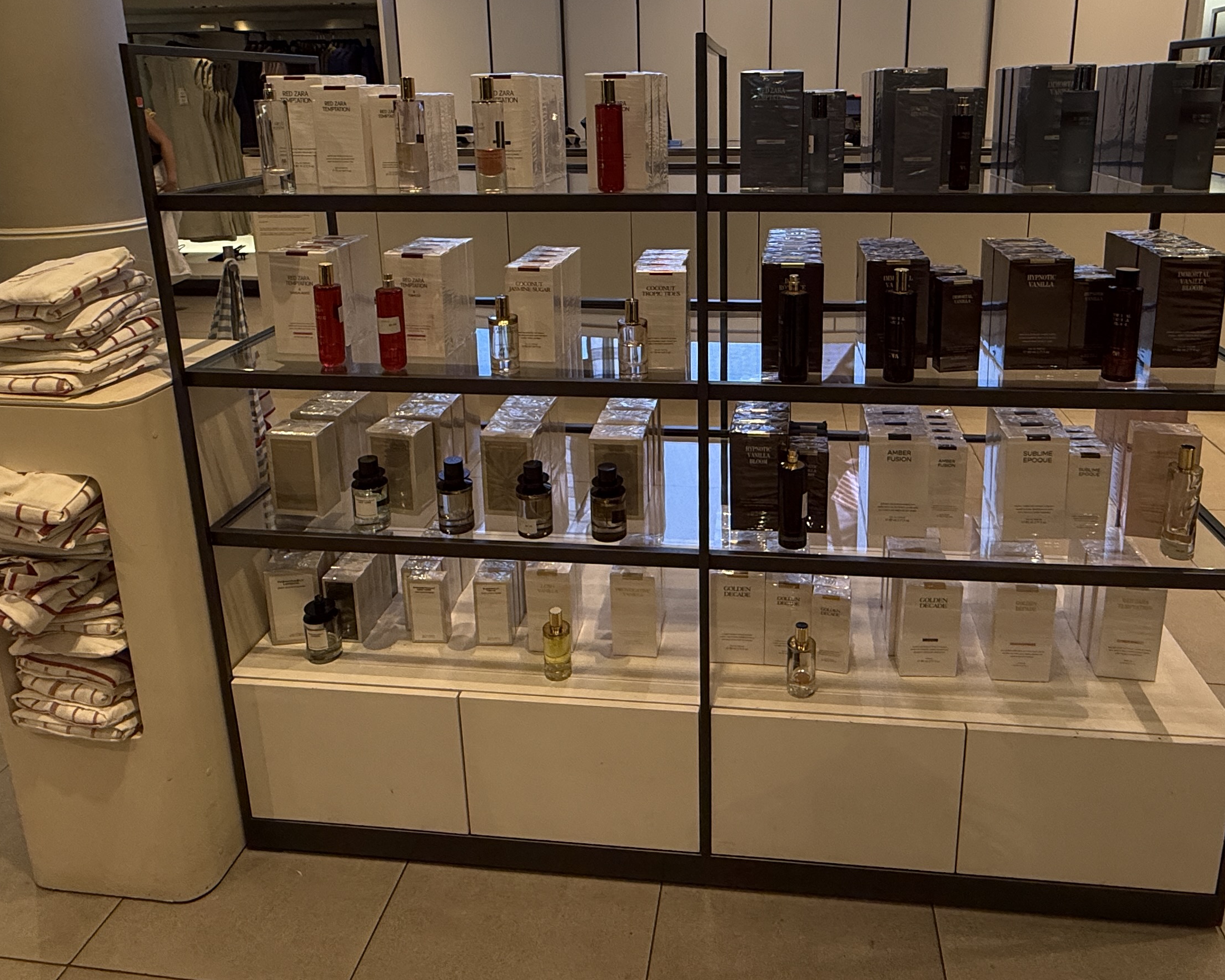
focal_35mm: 25
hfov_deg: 67.9
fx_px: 906
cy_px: 317
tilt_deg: -12.5
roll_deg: -0.5
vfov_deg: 55.5
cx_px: 684
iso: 160
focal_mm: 2.22
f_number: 2.2
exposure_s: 1/120
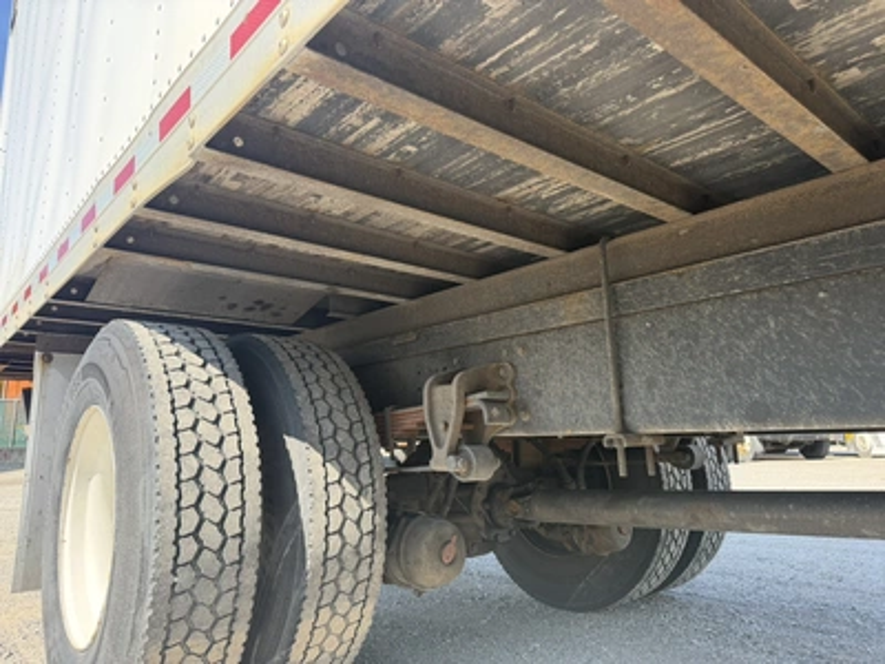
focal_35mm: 24
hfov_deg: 71.6
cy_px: 332
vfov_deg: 56.8
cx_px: 442
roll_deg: +1.2
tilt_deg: +8.1
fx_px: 614
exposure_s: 1/888
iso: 100
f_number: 1.78
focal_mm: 6.76
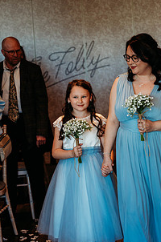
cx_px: 118
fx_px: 613
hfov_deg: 14.9
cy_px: 127
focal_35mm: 91
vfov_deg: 22.4
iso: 1100
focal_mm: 61
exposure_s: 1/200
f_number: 2.8
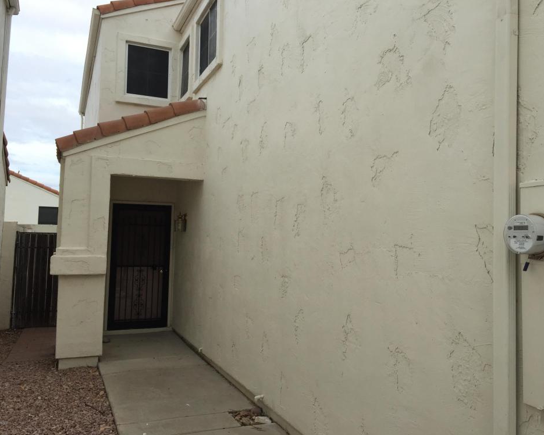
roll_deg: -0.6
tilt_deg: +4.5
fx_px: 499
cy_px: 213
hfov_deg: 57.1
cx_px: 287
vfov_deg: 47.1
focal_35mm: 31
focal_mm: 4.15
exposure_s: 1/1163
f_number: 2.2
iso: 32
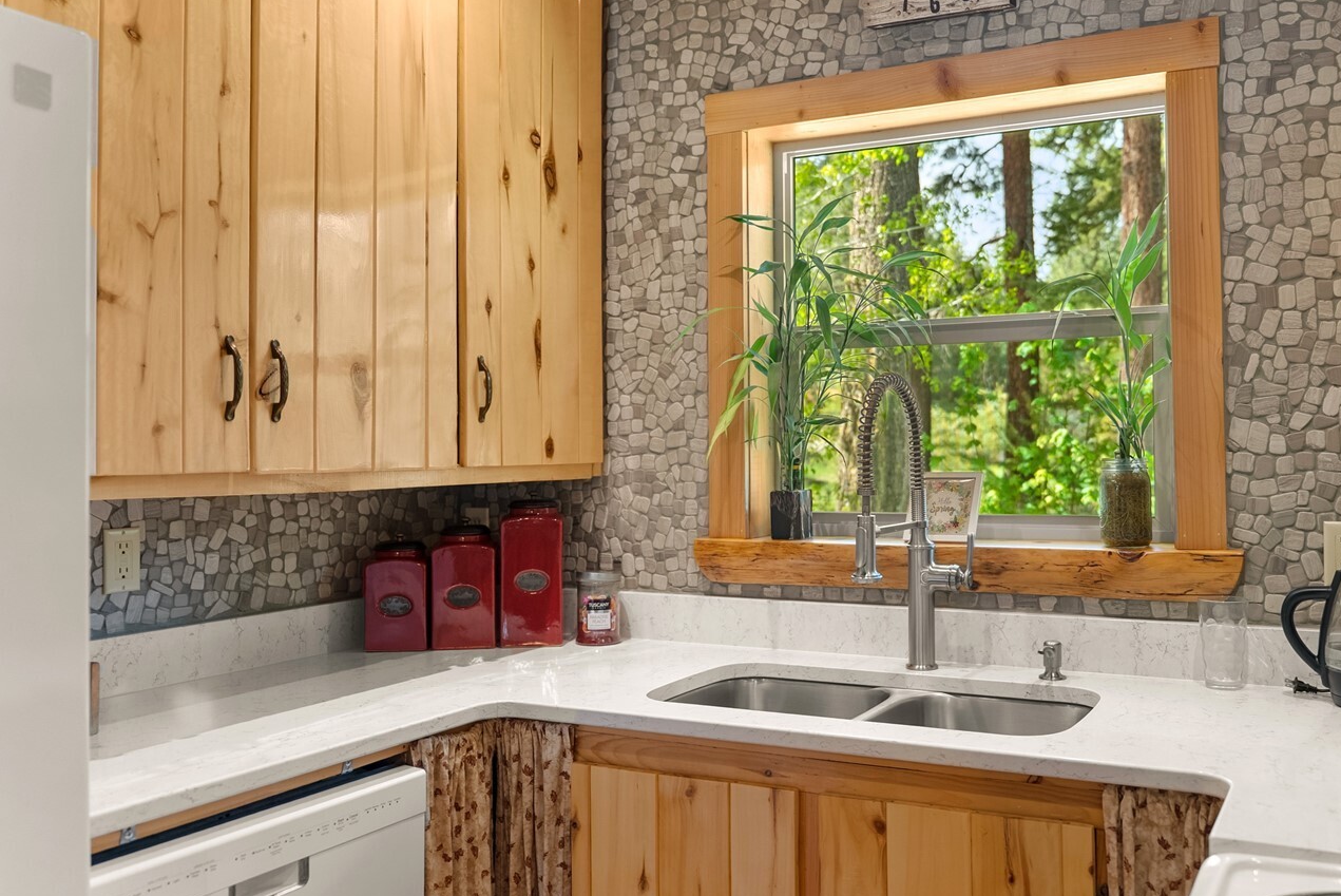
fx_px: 1193
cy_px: 418
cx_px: 793
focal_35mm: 32
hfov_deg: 58.3
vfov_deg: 41.1
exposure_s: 1/15
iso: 400
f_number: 2.8
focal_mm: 24
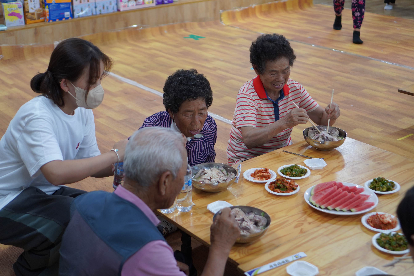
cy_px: 138
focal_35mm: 52
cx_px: 207
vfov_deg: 26.0
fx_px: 598
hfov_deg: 38.2
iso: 500
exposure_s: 1/125
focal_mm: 35
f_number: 2.2
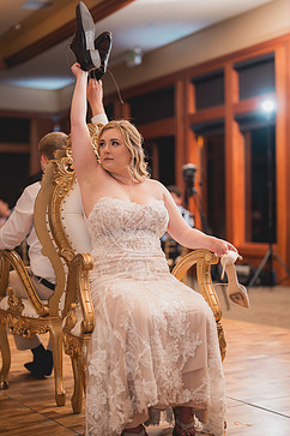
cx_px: 132
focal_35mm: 62
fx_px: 749
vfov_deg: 32.4
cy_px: 221
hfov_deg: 21.9
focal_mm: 50
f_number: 1.2
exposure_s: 1/250
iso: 200
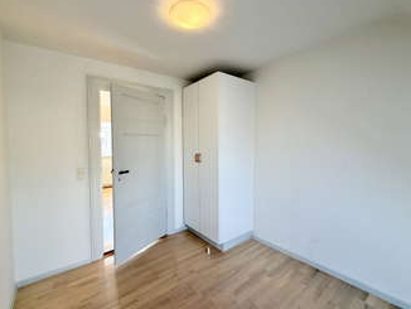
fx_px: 190
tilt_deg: -2.4
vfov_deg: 78.2
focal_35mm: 16
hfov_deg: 94.4
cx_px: 212
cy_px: 153
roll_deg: +0.6
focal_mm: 2.22
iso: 125
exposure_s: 1/121
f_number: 2.2
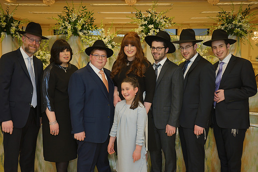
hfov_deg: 51.9
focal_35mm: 37
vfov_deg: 36.0
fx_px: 265
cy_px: 86
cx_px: 129
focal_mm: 37
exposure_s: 1/100
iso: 400
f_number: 5.6
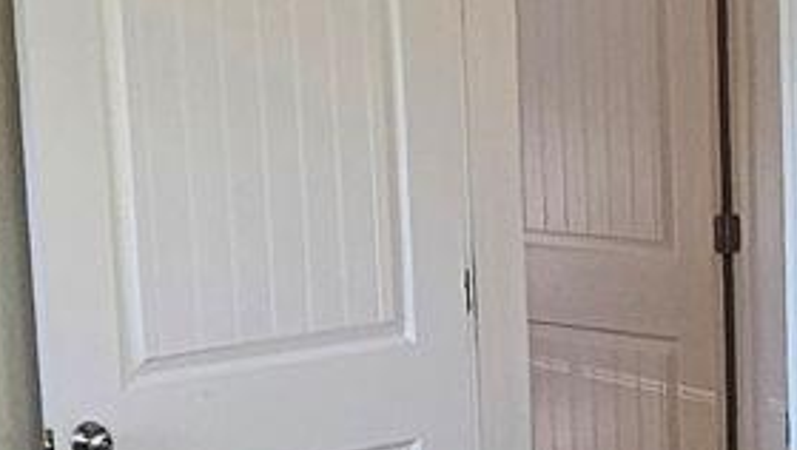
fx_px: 2051
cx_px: 595
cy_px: 310
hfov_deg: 21.8
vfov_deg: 12.5
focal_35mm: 97
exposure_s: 1/60
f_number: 2.2
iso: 160
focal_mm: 2.2
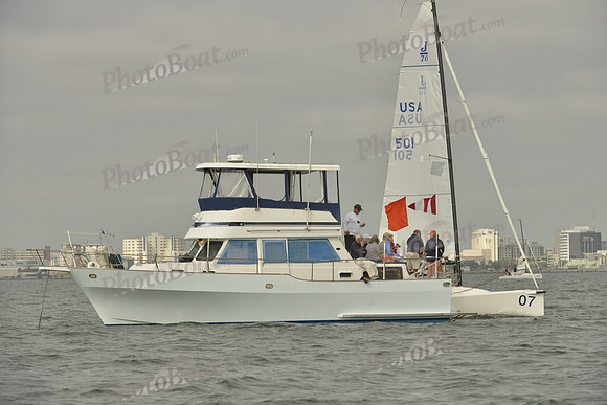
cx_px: 304
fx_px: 3710
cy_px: 202
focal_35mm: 220
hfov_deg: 9.4
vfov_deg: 6.2
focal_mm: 220
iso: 280
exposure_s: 1/800
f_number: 10
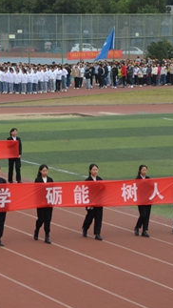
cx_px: -9
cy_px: 96
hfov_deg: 7.4
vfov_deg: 13.2
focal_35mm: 163
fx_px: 1328
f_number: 8
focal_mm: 48
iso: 200
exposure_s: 1/250
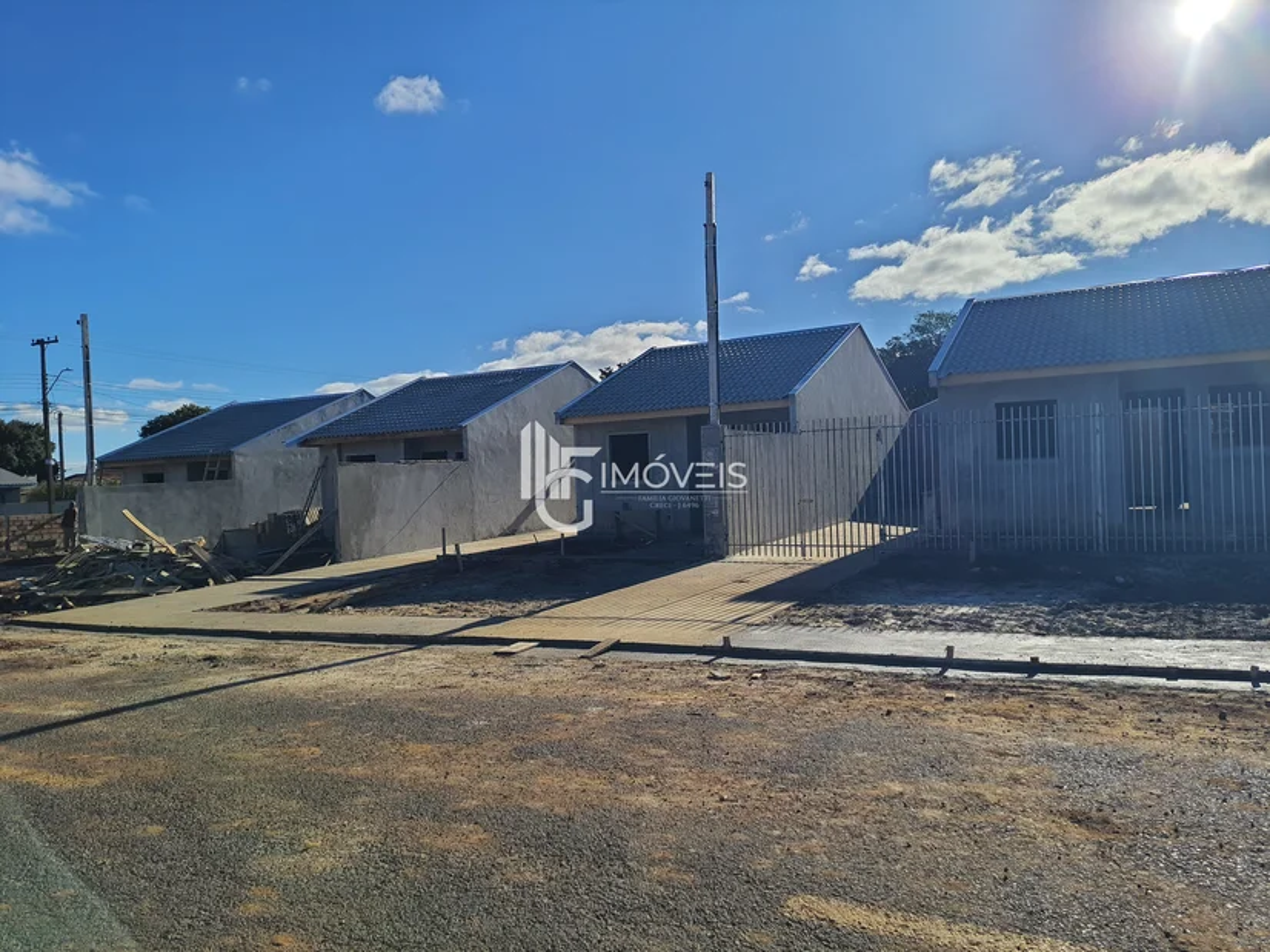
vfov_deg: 56.8
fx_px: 880
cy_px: 476
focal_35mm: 24
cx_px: 635
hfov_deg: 71.6
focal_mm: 5.23
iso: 50
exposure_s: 1/2160
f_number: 1.8
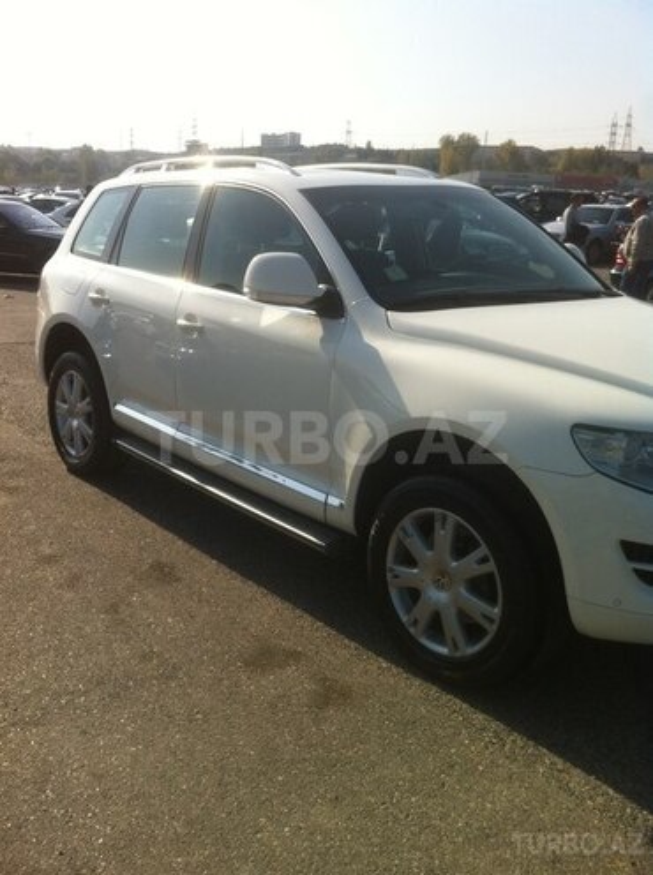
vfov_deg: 52.7
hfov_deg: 40.6
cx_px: 326
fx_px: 883
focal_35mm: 35
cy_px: 438
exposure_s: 1/1508
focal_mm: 3.85
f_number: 2.8
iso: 80
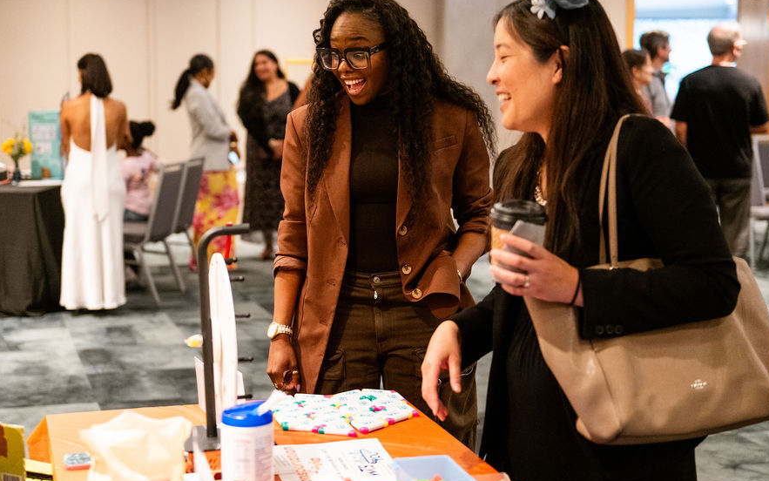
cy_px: 231
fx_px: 1362
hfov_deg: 31.5
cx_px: 333
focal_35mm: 65
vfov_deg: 20.0
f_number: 2.8
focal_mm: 55
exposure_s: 1/100
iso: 1600
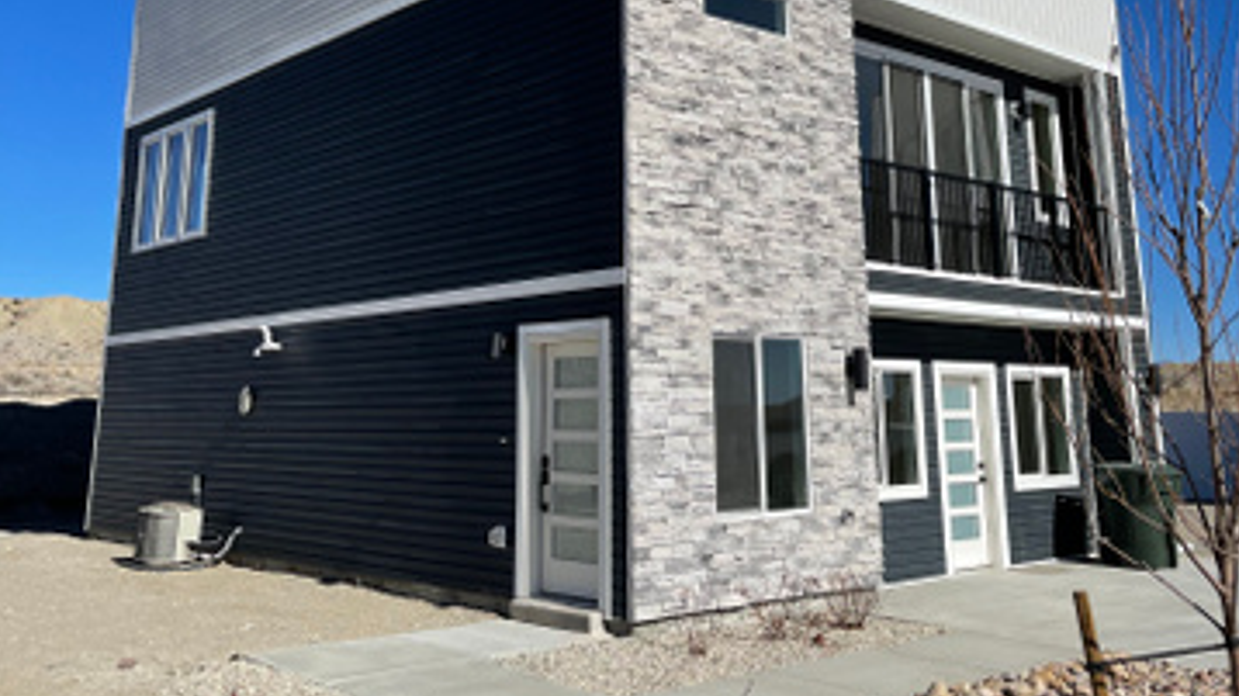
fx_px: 1248
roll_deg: +0.6
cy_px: 104
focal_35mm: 38
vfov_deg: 30.1
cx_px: 620
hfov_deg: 52.8
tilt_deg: +13.1
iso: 32
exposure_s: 1/7937
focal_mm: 5.1
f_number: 1.6
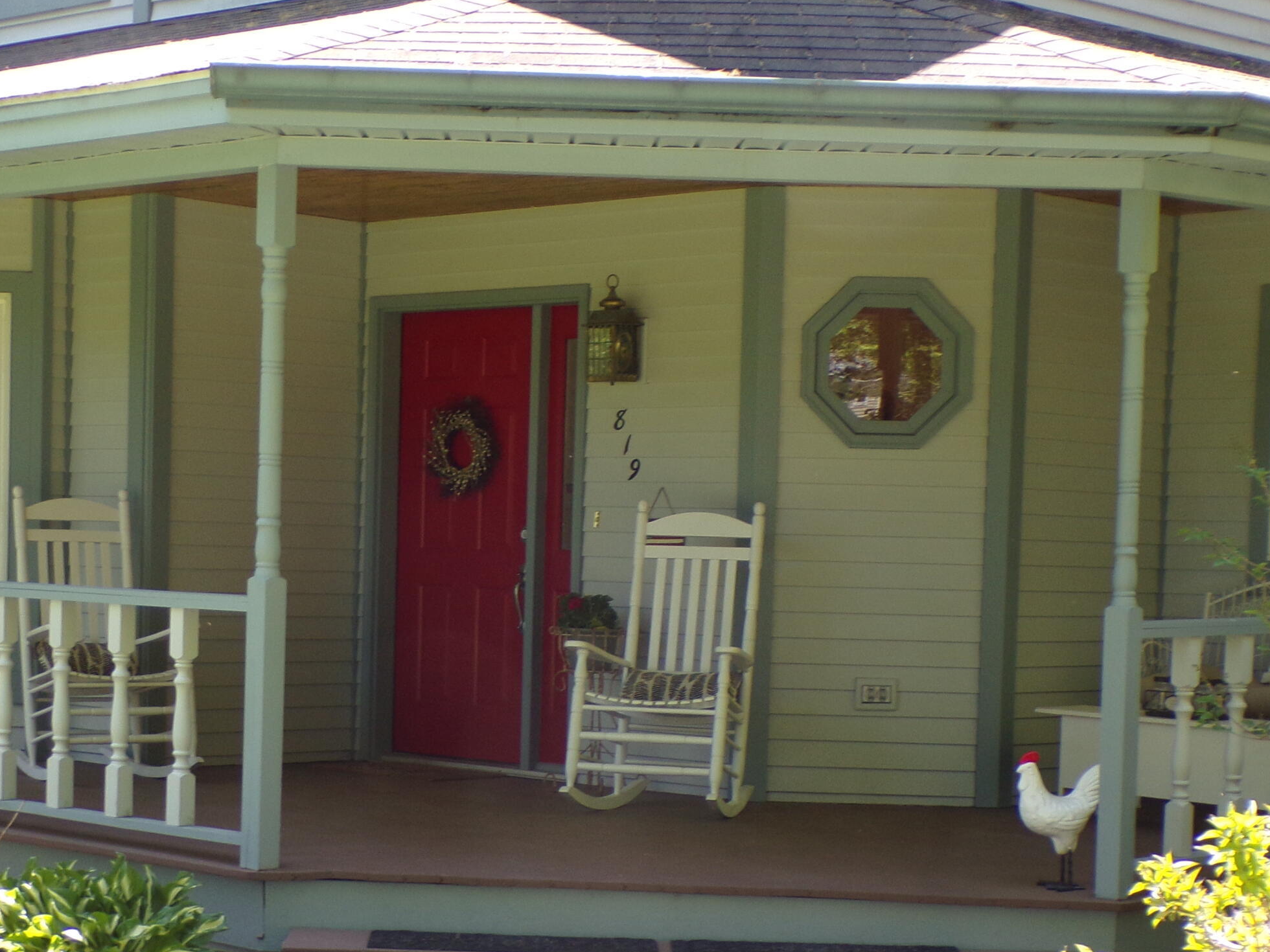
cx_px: 468
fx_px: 2752
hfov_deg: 25.9
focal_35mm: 75
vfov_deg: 19.6
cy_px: 628
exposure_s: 1/110
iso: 80
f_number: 3.5
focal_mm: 8.7
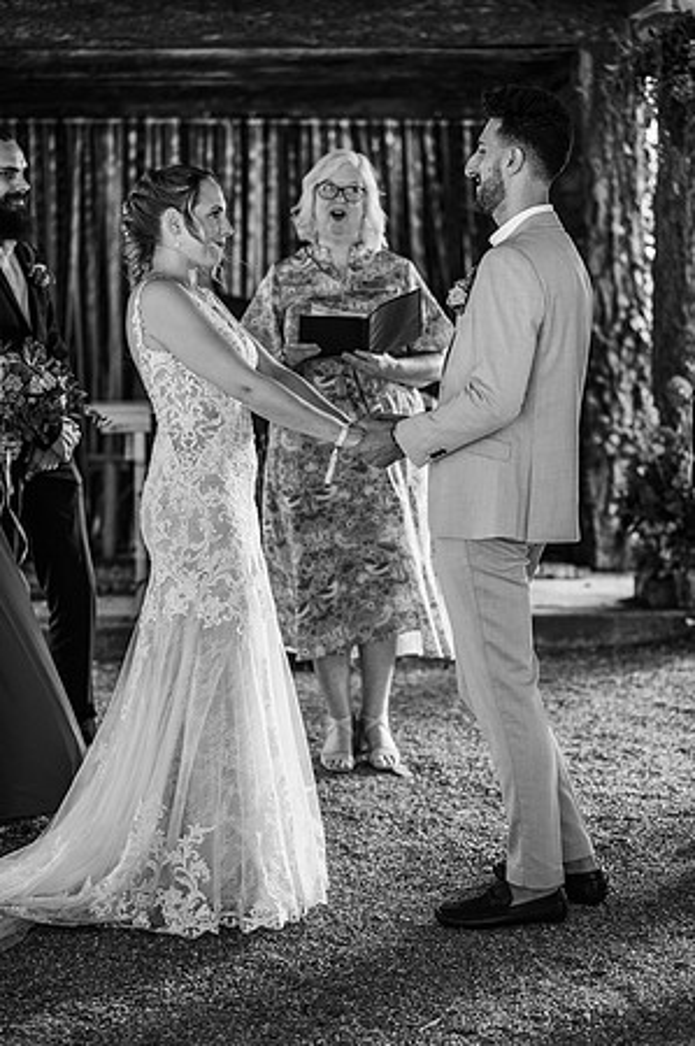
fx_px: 2467
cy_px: 523
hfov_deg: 16.0
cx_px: 348
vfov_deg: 23.9
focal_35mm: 85
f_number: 2.2
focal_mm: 85
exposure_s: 1/200
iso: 900
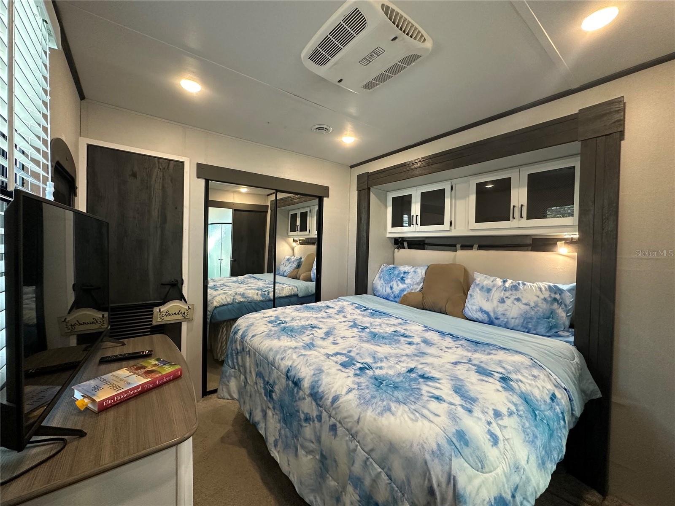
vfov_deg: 85.7
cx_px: 338
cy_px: 253
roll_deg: -0.7
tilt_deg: -0.4
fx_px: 273
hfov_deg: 102.1
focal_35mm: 14
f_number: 2.2
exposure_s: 1/76
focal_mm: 2.22
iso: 320
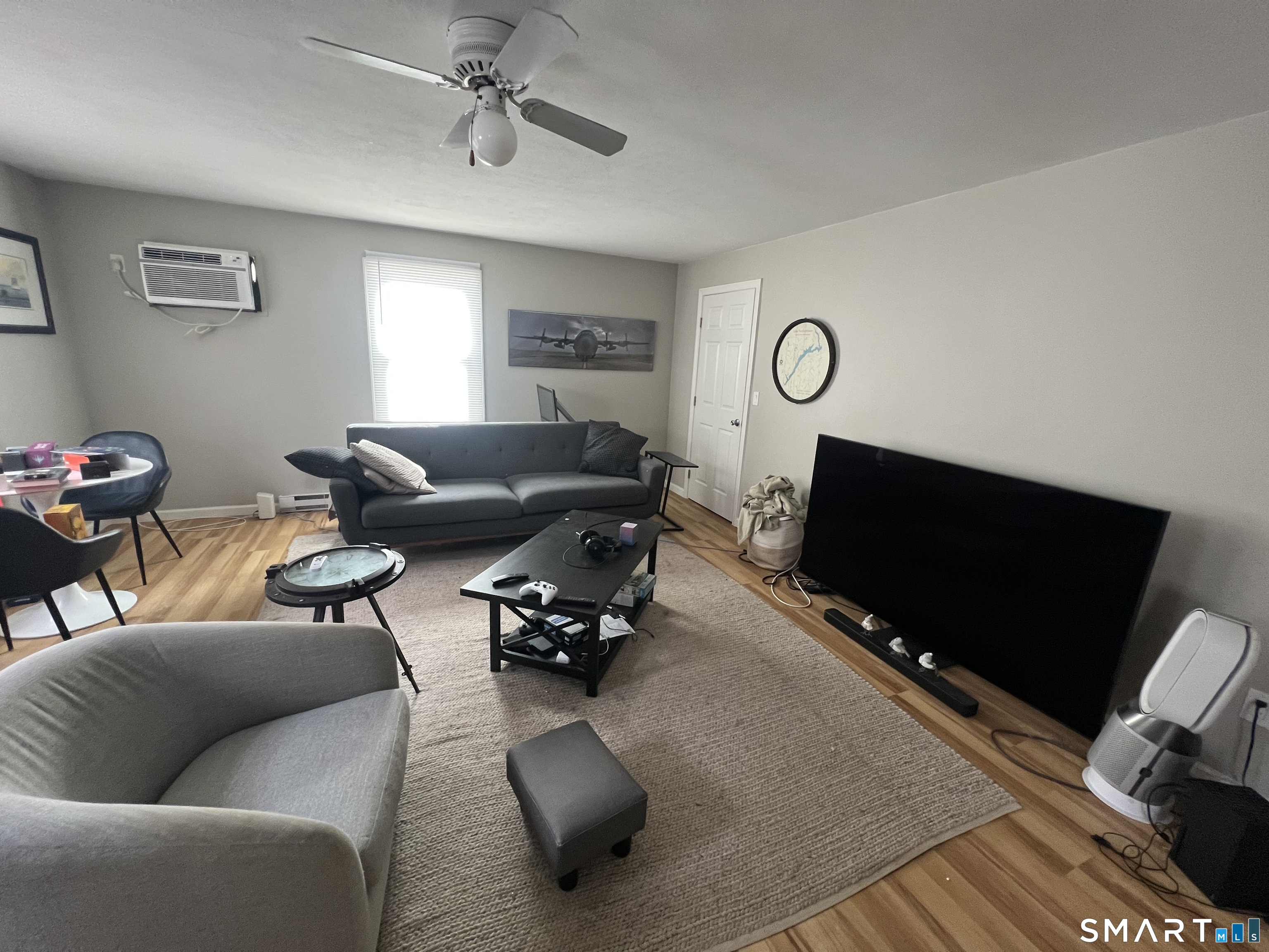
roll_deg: -3.4
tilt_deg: -13.5
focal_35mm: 13
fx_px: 477
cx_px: 634
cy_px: 476
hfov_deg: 106.2
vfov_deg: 89.9
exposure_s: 1/70
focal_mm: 1.57
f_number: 1.8
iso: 250
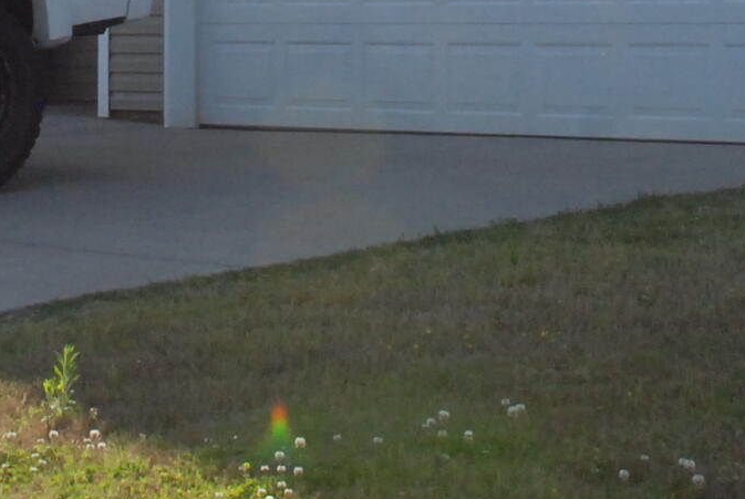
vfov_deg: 9.0
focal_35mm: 147
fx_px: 3047
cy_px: -352
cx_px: 276
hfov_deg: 13.9
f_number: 11
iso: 640
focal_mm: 22
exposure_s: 1/500
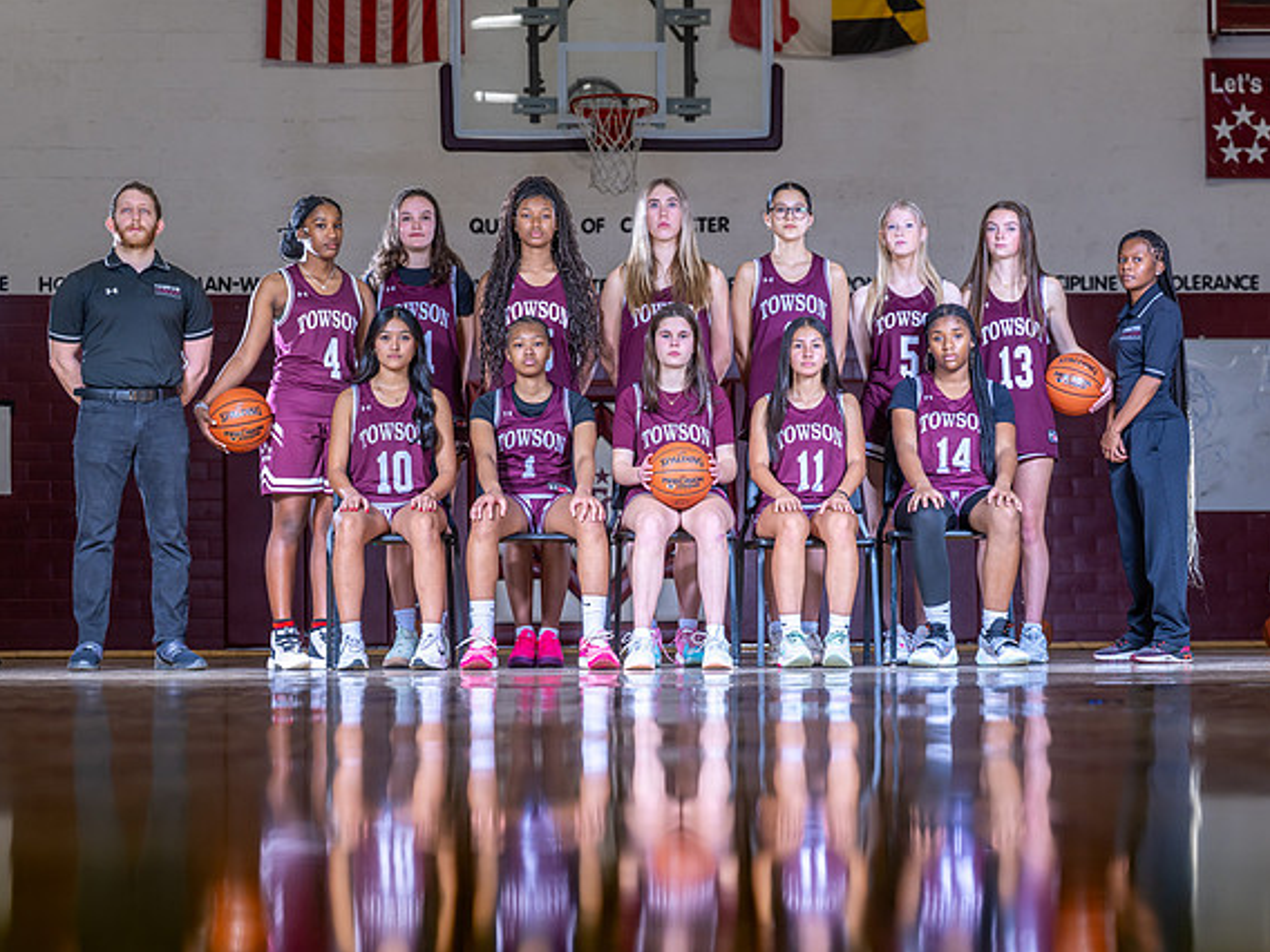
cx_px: 646
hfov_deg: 23.6
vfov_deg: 17.8
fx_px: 3045
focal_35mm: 83
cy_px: 514
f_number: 4.5
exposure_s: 1/200
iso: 160
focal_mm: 70
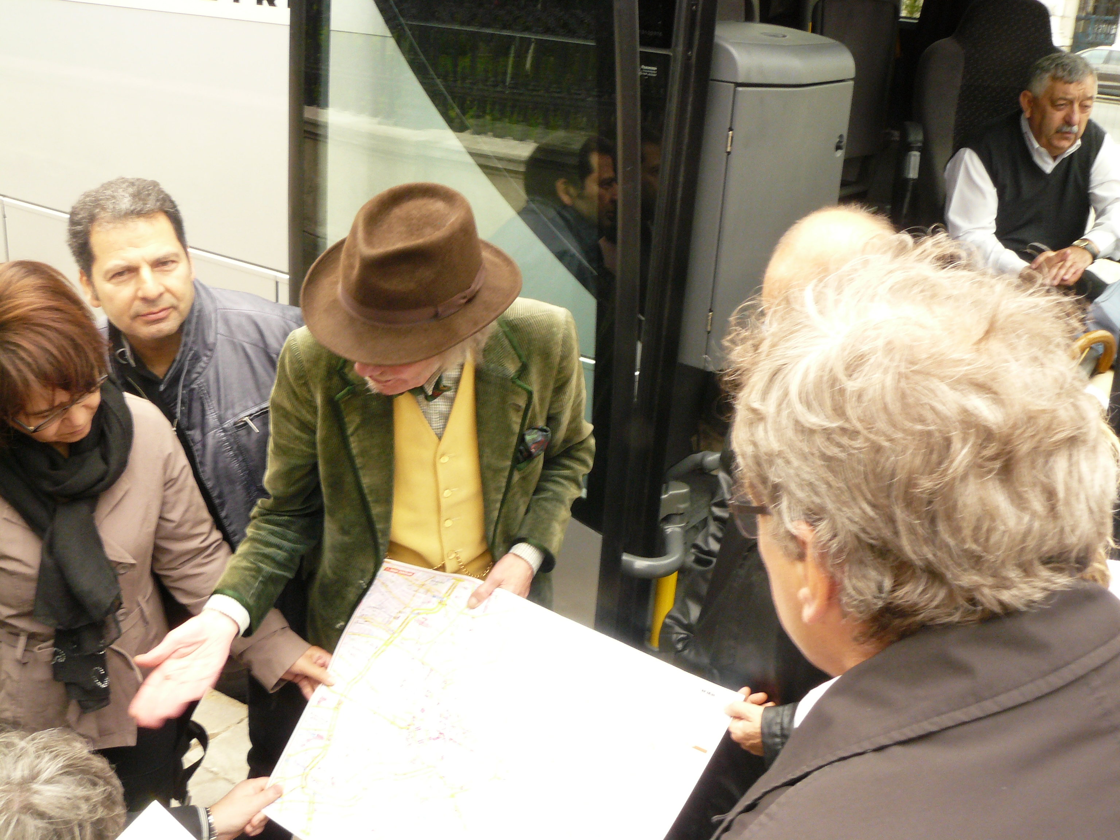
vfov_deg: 39.7
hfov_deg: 51.4
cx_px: 560
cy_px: 420
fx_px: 1165
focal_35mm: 36
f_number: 7.1
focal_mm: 6
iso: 200
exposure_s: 1/25
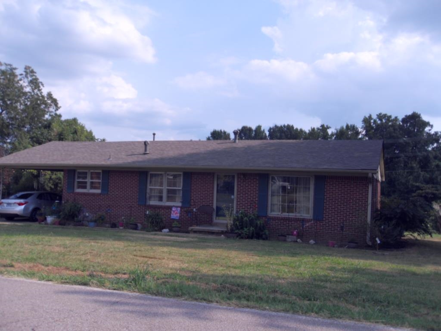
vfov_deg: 40.7
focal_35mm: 35
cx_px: 220
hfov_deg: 52.6
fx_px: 446
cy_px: 166
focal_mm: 6.3
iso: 80
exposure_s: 1/180
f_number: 8.2
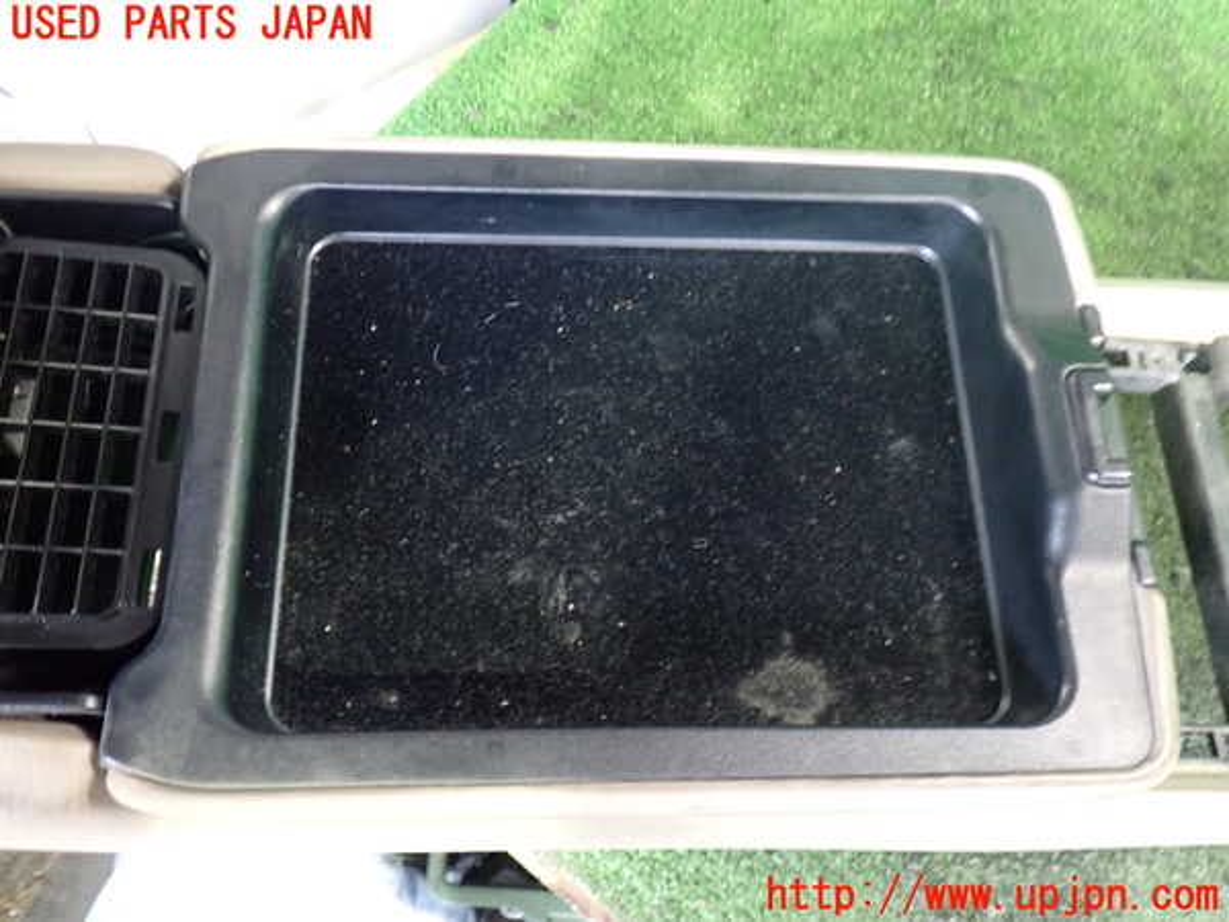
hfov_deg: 60.0
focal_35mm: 30
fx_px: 1065
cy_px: 461
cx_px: 614
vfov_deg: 46.8
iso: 800
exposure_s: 1/15
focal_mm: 5.4
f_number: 2.3
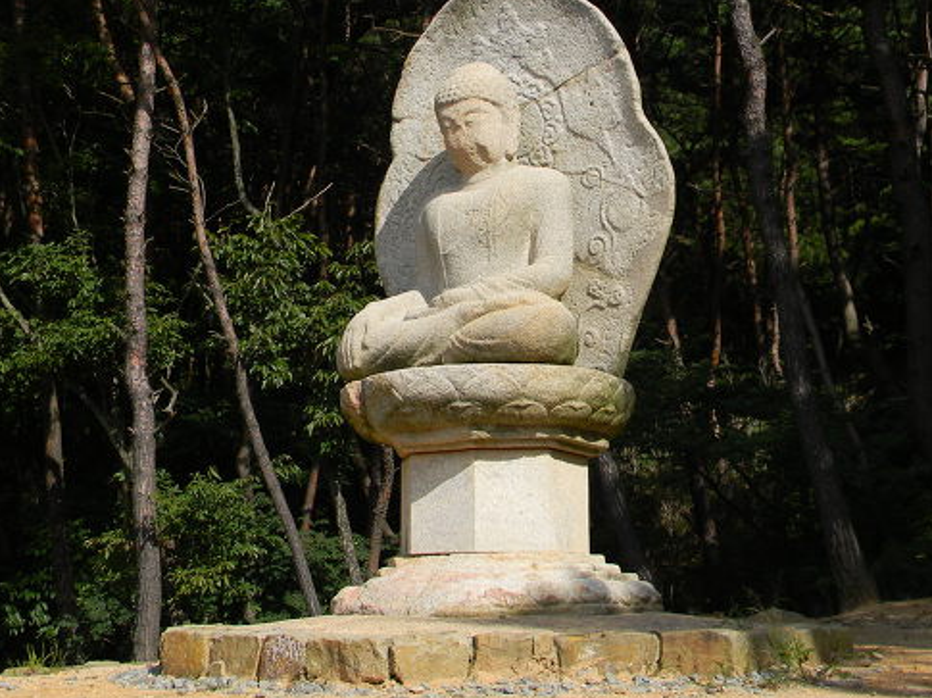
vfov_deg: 27.9
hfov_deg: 36.8
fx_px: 1399
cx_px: 503
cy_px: 255
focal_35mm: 52
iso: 80
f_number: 7.4
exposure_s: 1/258
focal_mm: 6.4
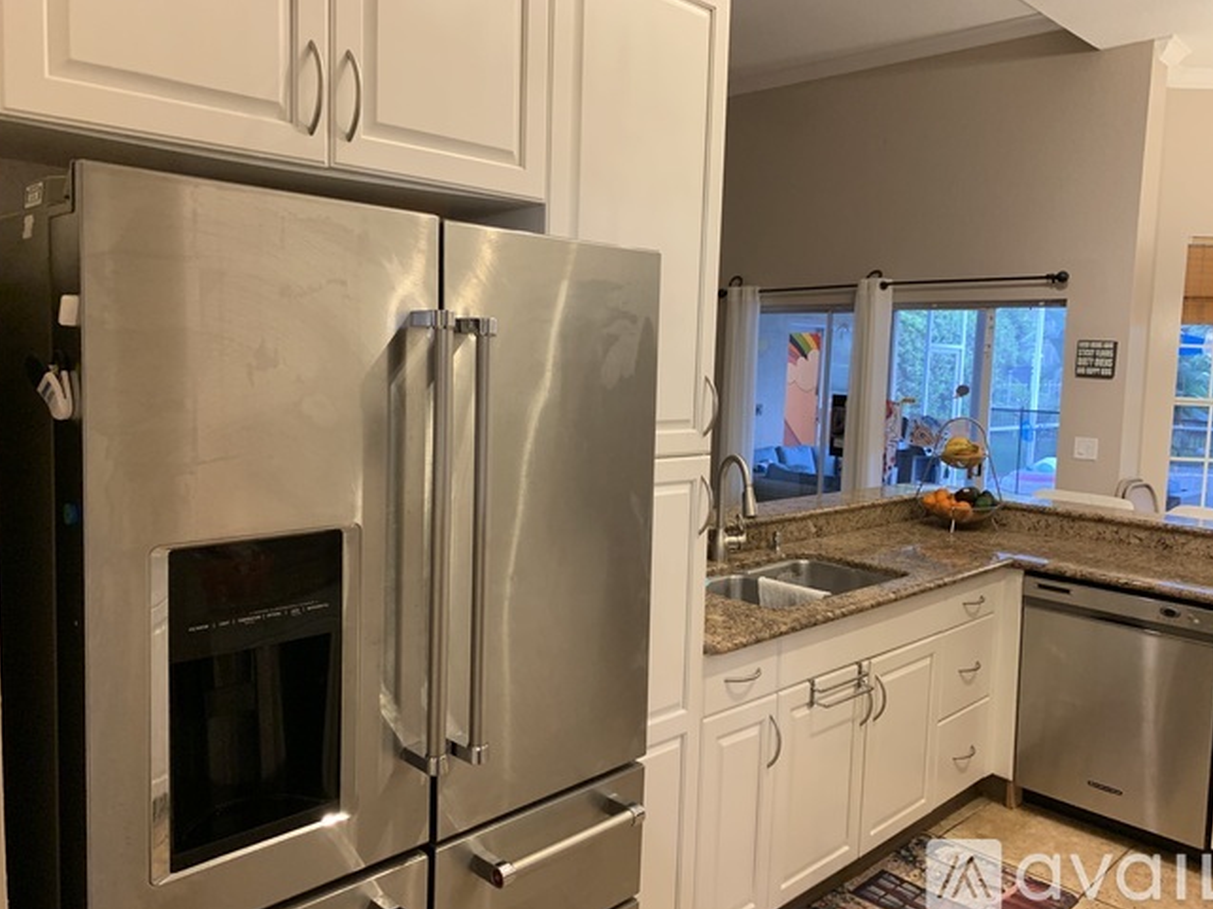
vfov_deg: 51.3
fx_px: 946
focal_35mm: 27
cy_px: 442
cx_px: 602
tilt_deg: -3.3
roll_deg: -1.8
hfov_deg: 65.3
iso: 250
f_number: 1.8
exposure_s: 1/40
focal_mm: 4.25
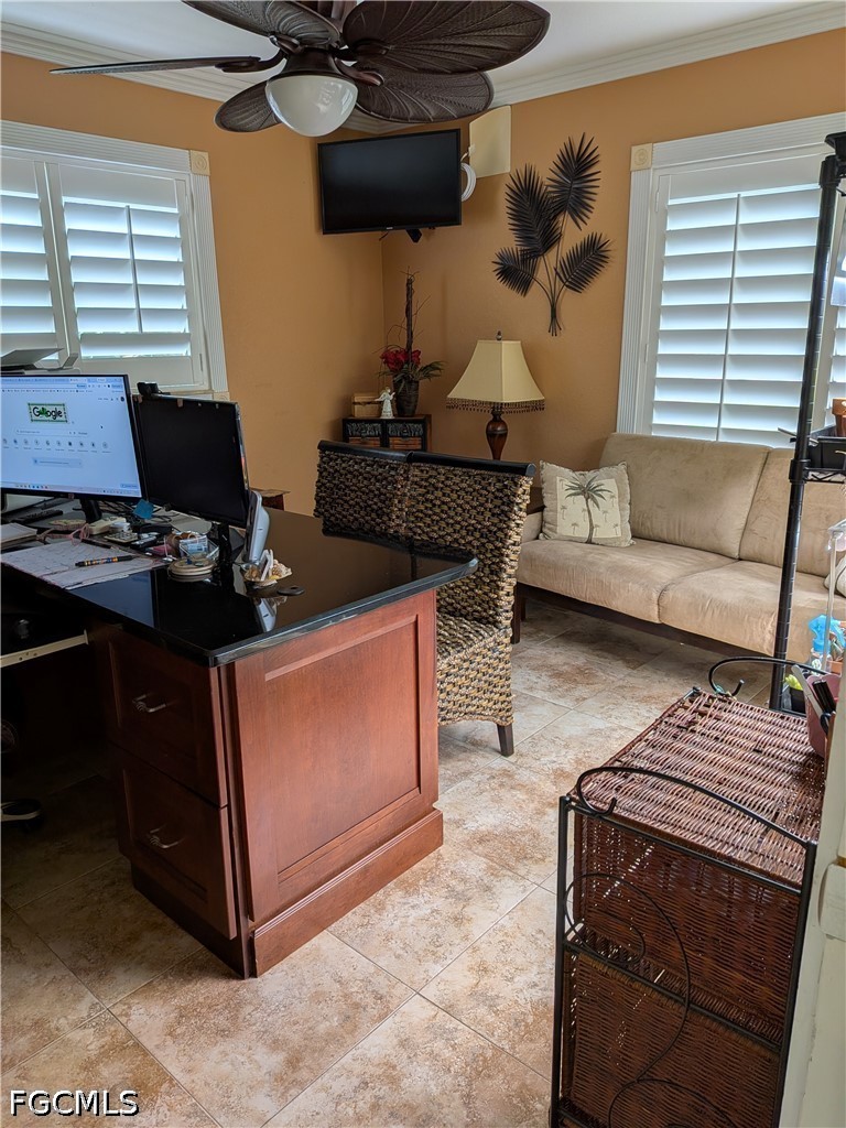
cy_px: 564
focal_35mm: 24
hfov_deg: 56.8
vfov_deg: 71.6
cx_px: 423
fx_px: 782
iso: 51
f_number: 1.7
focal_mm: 4.53
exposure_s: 1/120
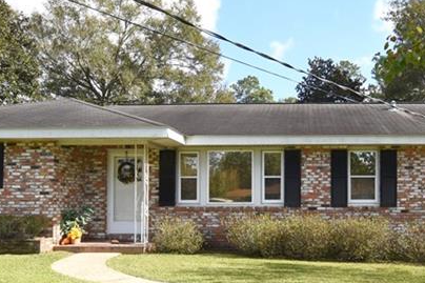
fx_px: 448
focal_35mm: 38
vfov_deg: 34.7
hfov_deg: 49.7
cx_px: 287
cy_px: 187
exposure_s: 1/500
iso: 200
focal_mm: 10
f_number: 5.6
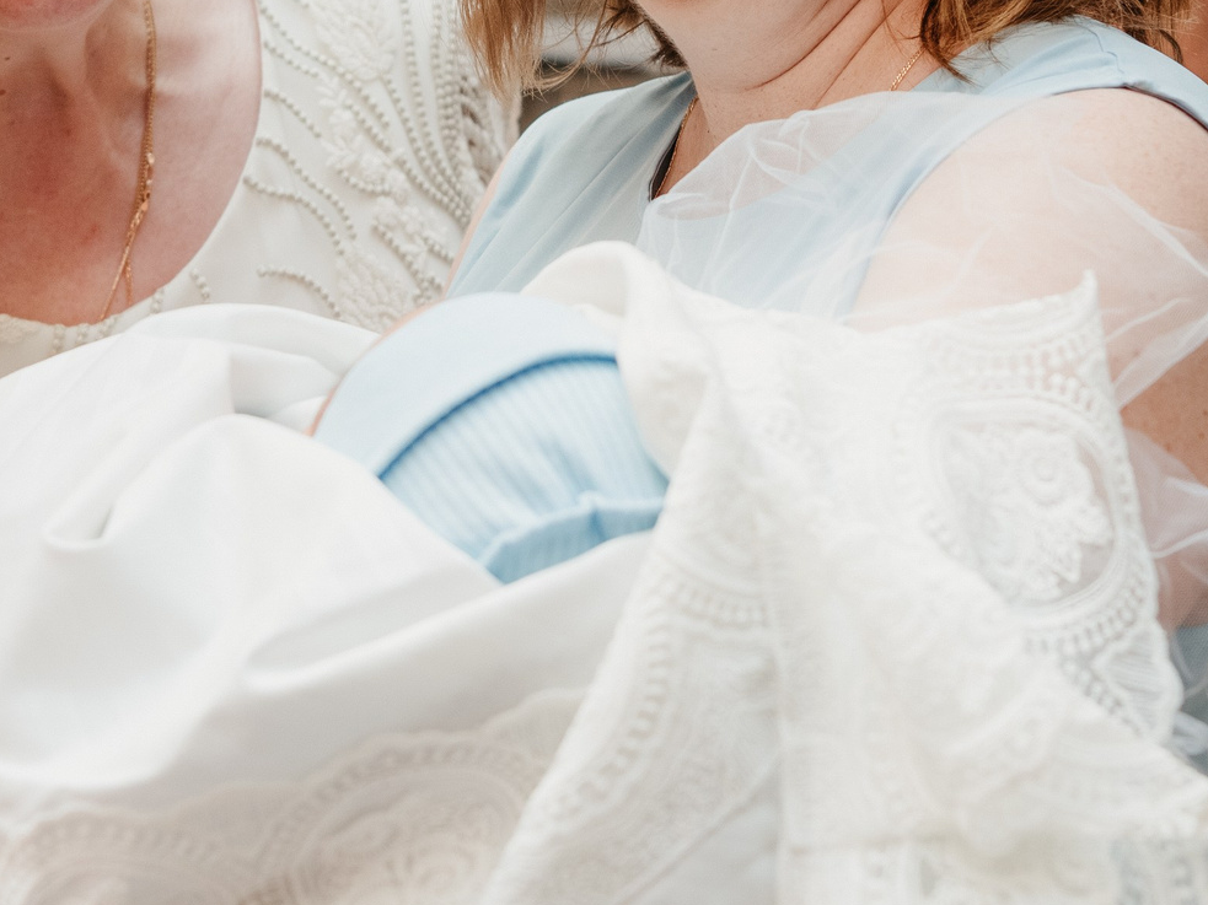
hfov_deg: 17.4
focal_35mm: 113
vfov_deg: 12.8
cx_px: 390
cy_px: -125
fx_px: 3943
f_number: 4
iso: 500
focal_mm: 42
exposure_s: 1/200
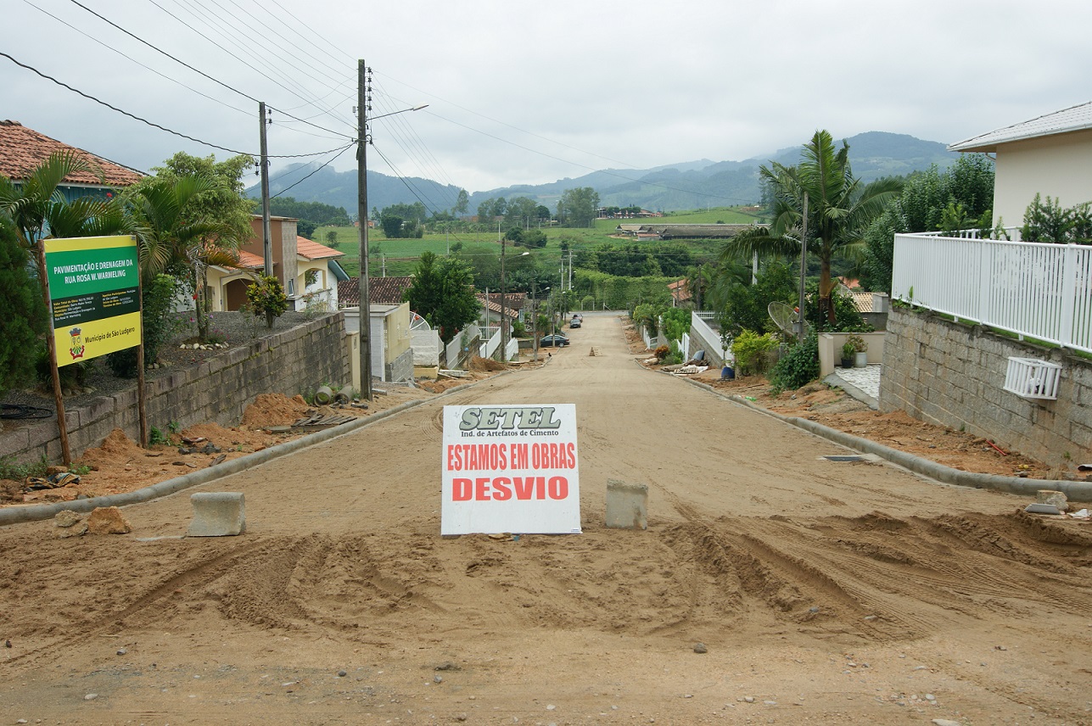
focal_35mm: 30
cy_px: 363
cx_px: 546
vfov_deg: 43.5
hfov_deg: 62.0
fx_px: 909
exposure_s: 1/160
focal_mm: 20
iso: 100
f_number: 9
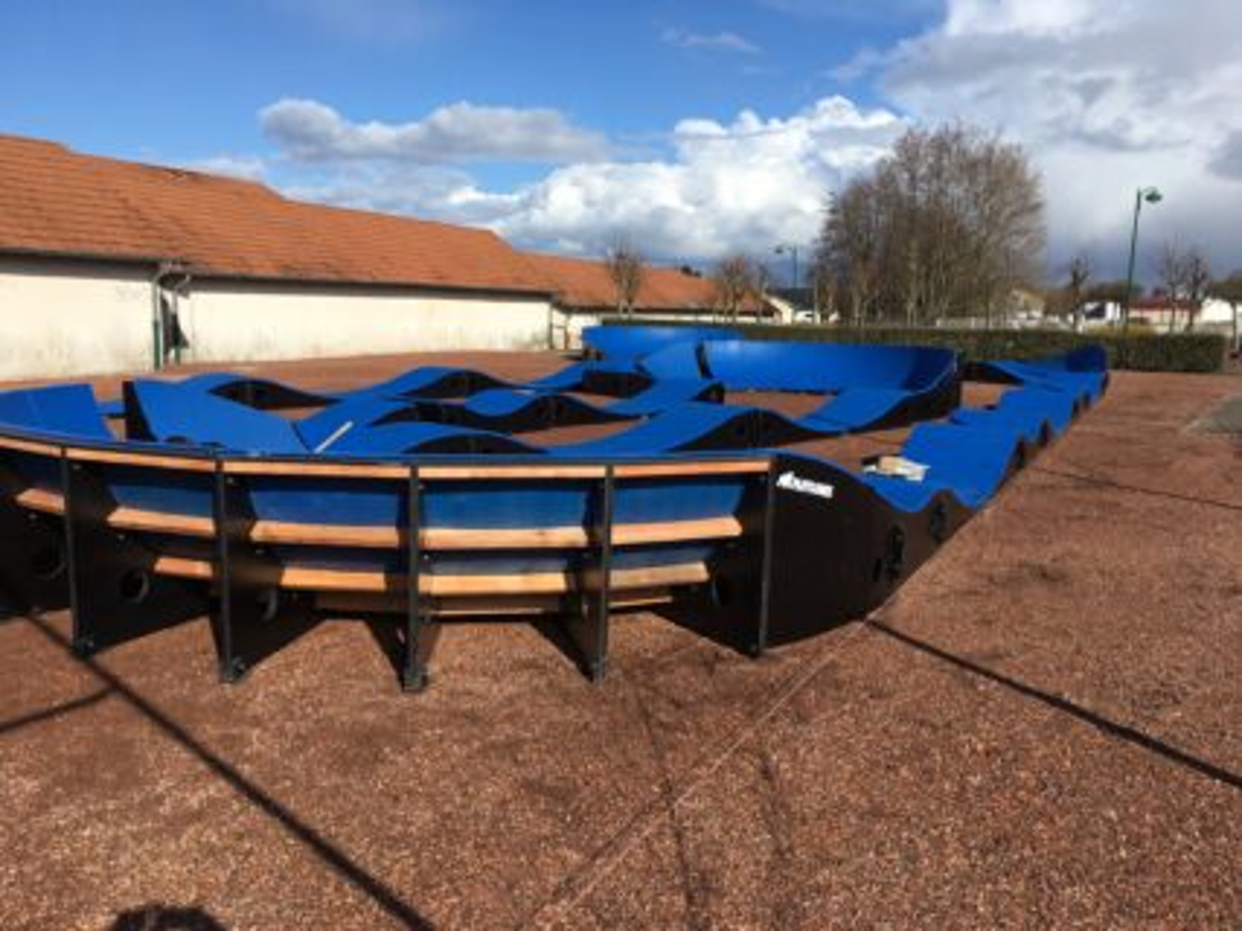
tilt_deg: -8.8
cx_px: 621
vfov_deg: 48.2
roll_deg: -0.8
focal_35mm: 29
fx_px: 1040
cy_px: 466
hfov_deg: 61.7
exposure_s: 1/2262
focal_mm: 4.15
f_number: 2.2
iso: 25
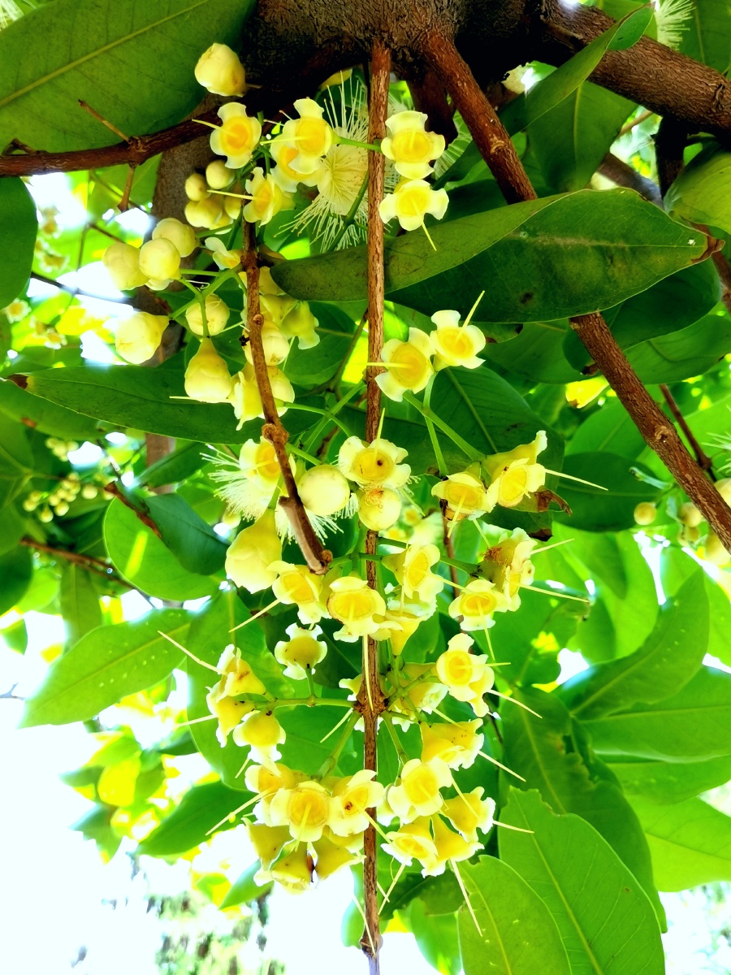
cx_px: 366
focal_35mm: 38
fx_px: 1070
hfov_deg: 37.7
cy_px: 488
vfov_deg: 49.0
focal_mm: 4.75
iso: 50
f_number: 1.8
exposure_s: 1/179
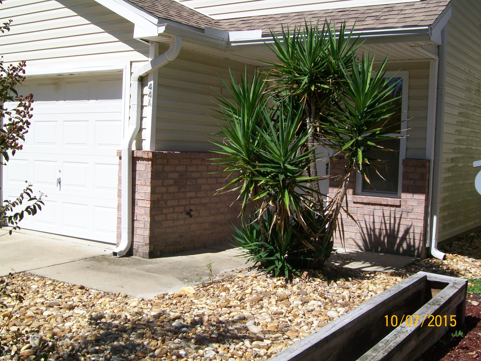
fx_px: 584
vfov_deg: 34.3
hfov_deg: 44.8
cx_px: 240
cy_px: 180
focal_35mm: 42
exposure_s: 1/500
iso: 64
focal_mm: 7.6
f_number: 5.4
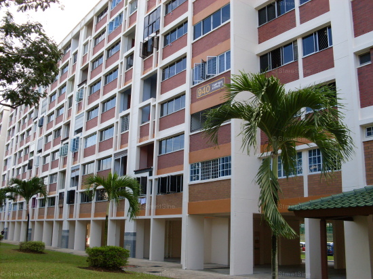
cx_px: 186
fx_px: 409
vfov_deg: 37.7
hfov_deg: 49.0
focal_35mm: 38
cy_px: 140
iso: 80
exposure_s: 1/250
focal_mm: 6.3
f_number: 2.8
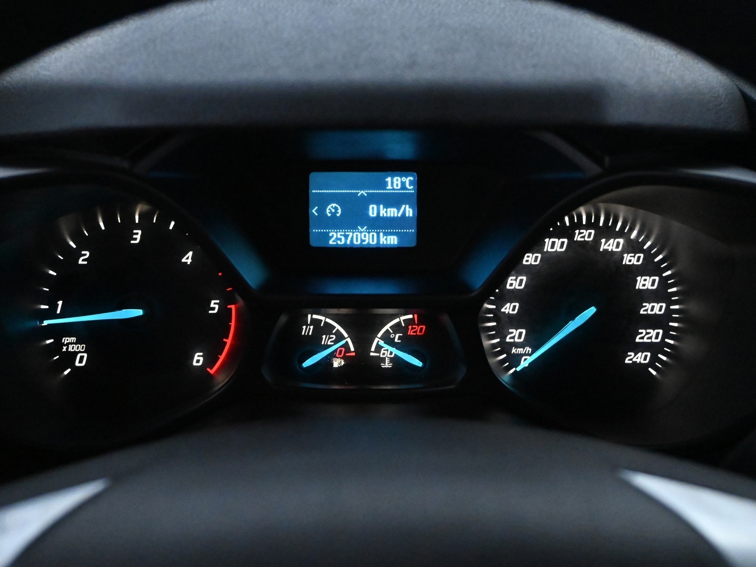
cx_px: 372
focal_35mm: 46
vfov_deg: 31.5
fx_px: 1005
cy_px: 283
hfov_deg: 41.2
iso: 10000
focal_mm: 28
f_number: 4.5
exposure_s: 1/125
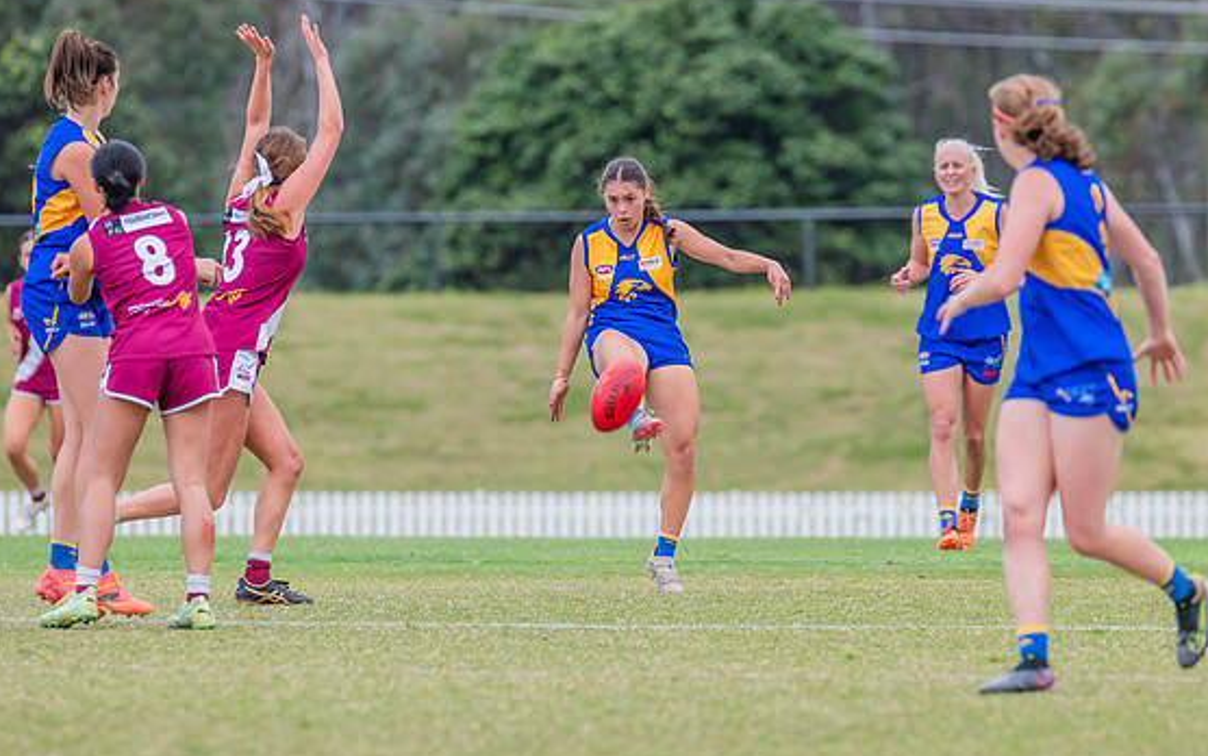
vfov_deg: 2.5
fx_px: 17258
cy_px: 352
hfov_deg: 4.0
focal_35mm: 524
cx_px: 620
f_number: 7.1
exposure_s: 1/1250
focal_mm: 420
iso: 800
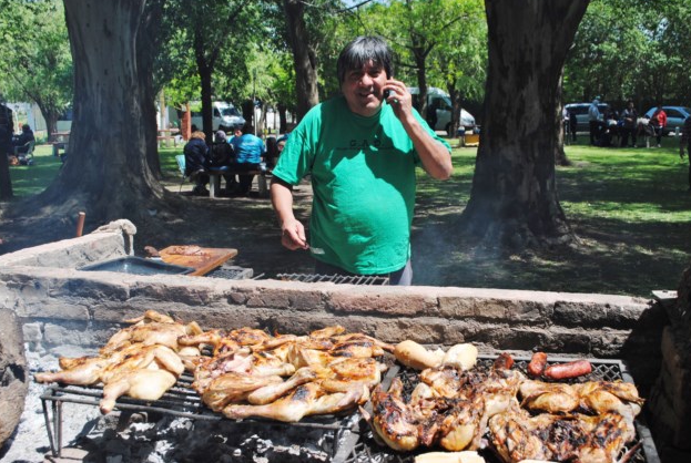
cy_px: 226
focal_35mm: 37
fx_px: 712
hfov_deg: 51.8
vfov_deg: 36.1
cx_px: 352
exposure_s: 1/200
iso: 100
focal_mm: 24
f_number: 7.1
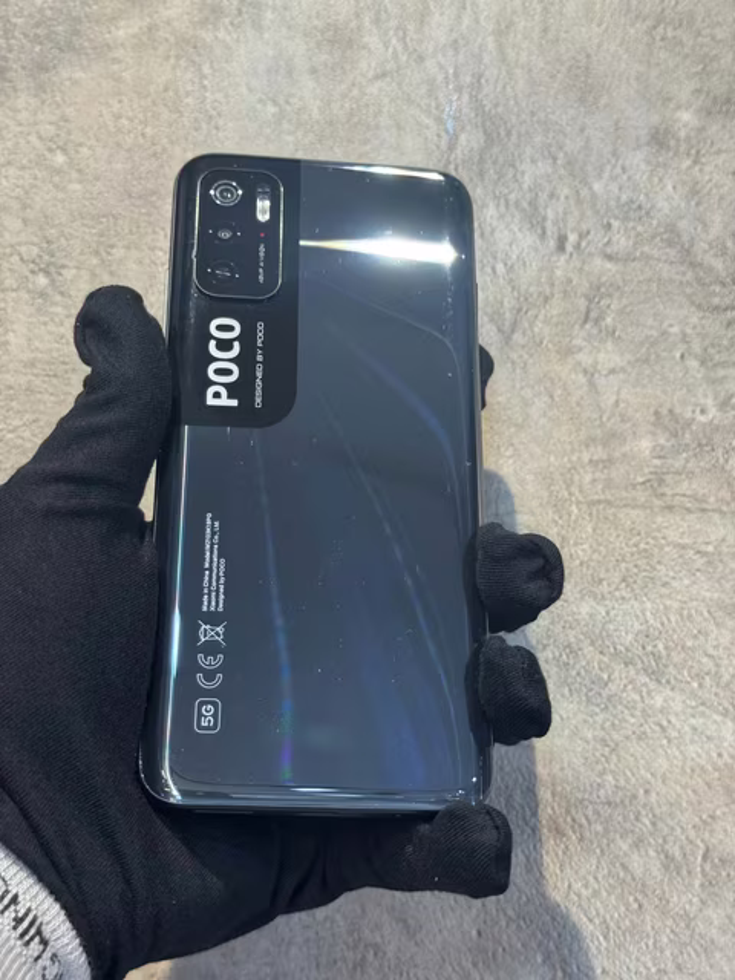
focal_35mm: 48
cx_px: 368
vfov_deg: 39.7
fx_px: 1359
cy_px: 490
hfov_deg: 30.3
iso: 125
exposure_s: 1/50
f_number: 1.78
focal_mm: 6.76
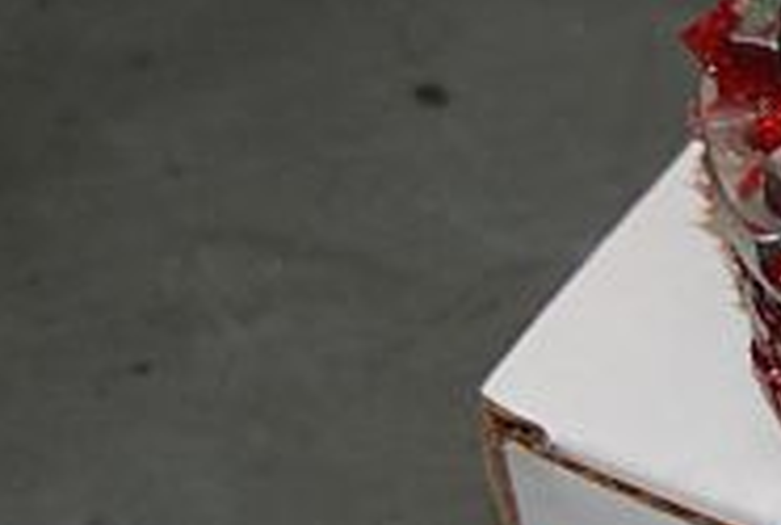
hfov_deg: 8.6
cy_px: 239
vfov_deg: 6.2
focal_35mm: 224
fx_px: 4880
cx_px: 1667
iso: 200
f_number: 4.5
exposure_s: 1/125
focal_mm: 31
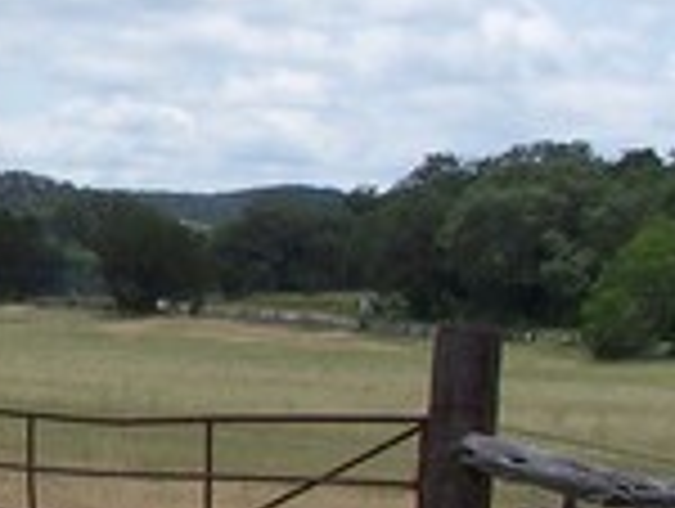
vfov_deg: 6.9
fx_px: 4238
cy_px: 108
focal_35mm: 217
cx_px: -576
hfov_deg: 8.7
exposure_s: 1/1000
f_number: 4
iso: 80
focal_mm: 8.5
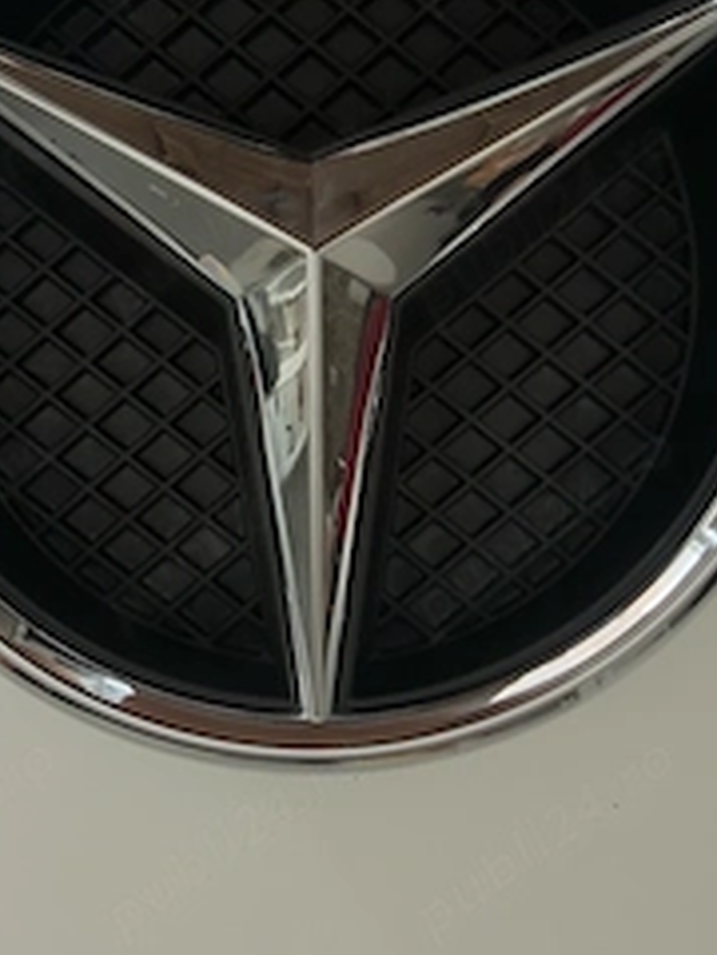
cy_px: 267
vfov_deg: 45.5
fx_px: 1105
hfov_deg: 35.9
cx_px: 315
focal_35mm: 40
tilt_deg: -87.9
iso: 40
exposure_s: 1/99
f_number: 2.2
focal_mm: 2.22
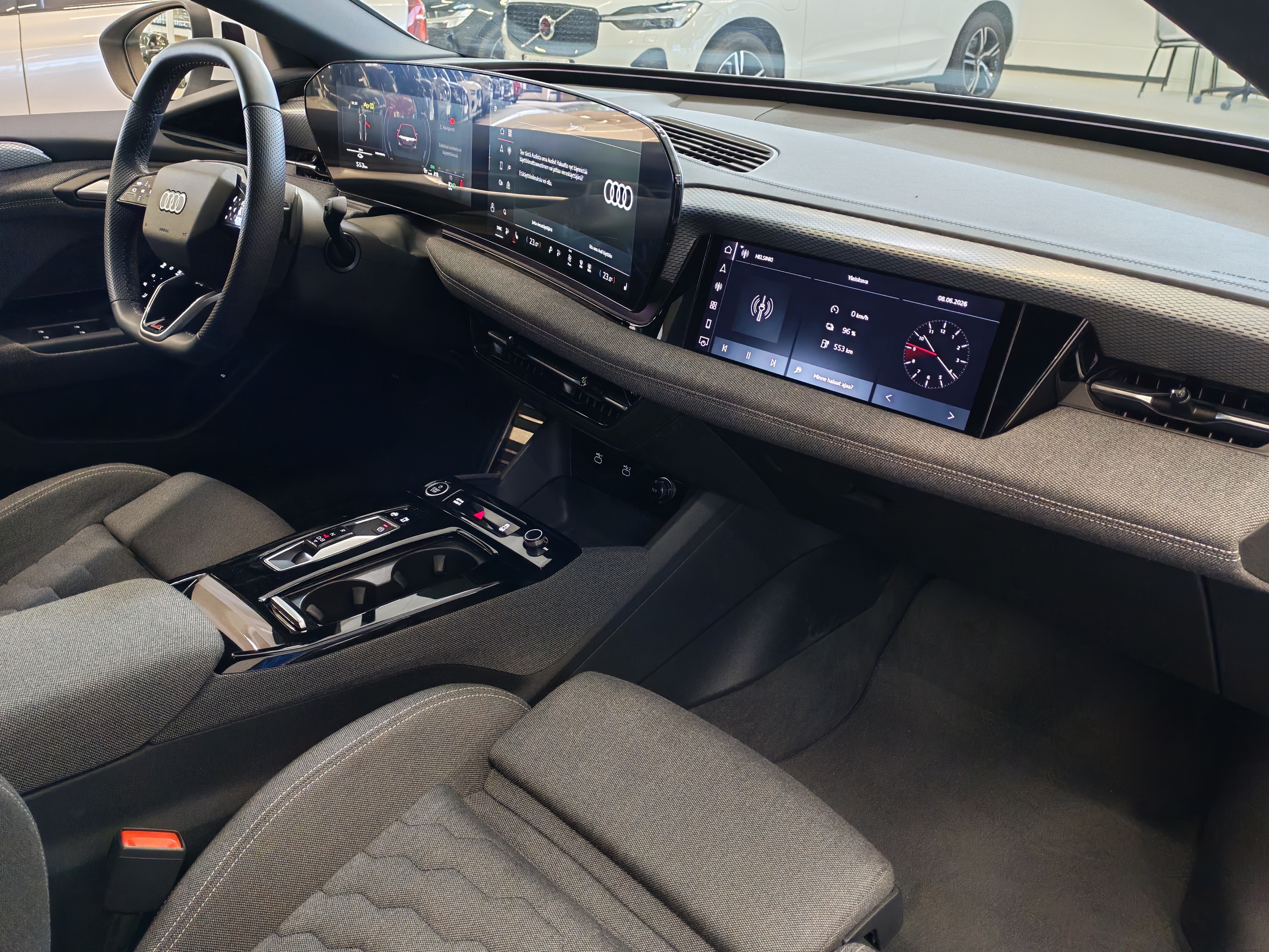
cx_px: 634
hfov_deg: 58.4
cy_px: 476
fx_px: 1136
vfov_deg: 45.4
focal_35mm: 31
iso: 950
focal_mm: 6.12
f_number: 1.9
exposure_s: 1/100
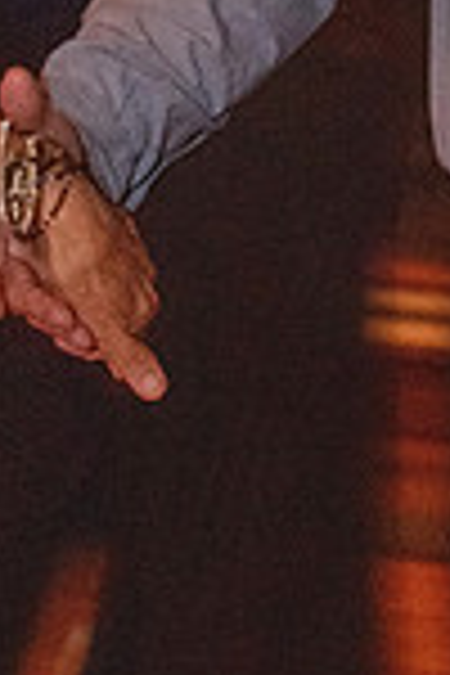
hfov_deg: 4.4
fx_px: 5887
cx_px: 234
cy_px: -153
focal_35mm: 314
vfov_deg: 6.5
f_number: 4.5
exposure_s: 1/60
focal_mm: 70
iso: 6400
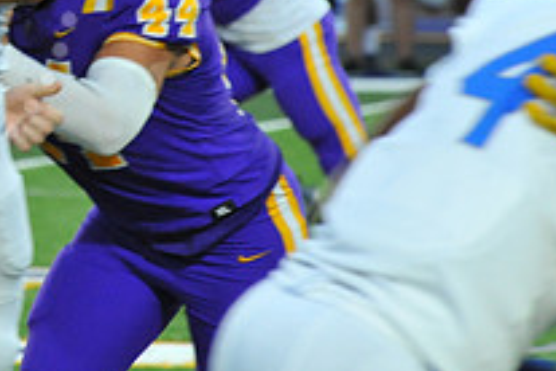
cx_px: -175
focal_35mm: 561
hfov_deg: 3.7
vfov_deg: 2.4
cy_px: -38
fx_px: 8664
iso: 3200
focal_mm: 200
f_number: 7.1
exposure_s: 1/320
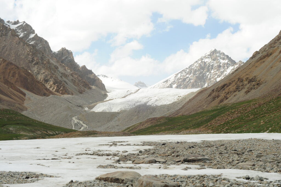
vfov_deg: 18.1
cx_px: 140
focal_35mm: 75
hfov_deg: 27.0
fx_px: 585
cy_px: 94
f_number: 8
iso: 400
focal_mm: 50
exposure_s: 1/640
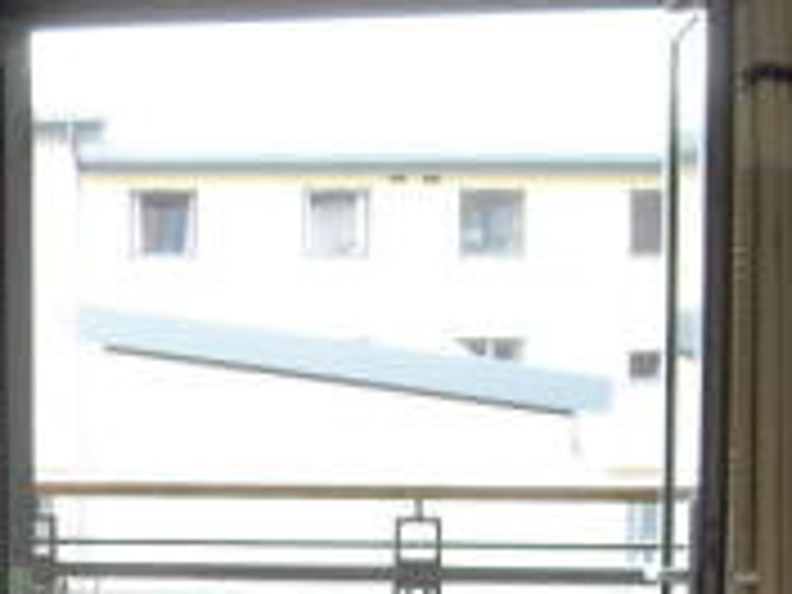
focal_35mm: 116
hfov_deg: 15.8
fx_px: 2654
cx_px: -335
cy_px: 691
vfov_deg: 12.5
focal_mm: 5.7
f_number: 2.8
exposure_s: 1/192
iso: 200
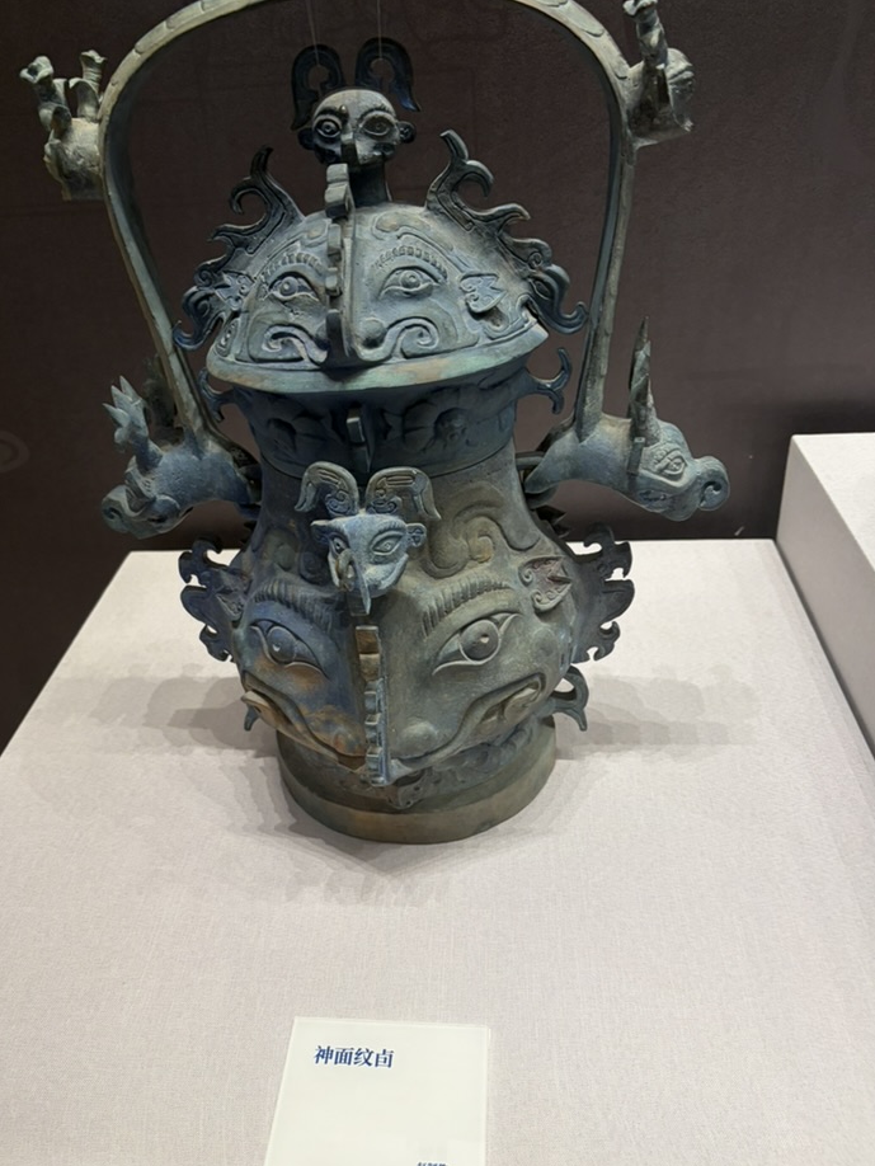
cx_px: 396
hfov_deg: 48.2
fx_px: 977
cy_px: 582
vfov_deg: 61.6
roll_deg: +6.0
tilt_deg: -29.2
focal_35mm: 29
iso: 125
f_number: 1.6
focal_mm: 5.96
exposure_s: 1/67
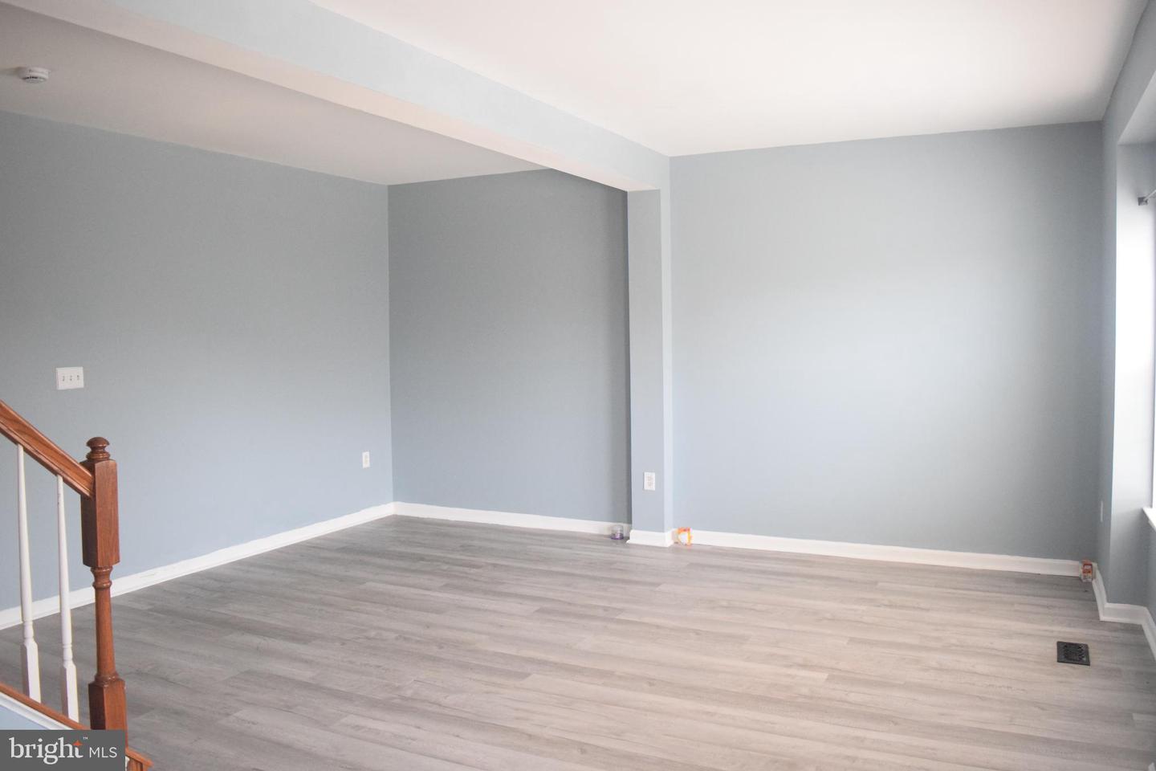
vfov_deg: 47.9
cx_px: 578
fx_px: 867
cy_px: 386
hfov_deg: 67.4
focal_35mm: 27
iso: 3200
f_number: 3.5
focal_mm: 18
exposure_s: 1/400
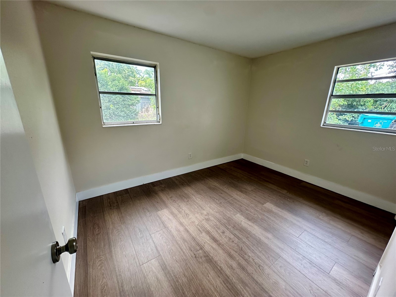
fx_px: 160
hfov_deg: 102.1
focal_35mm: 14
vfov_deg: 85.7
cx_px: 198
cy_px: 148
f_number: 2.2
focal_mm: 2.22
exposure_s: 1/99
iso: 100
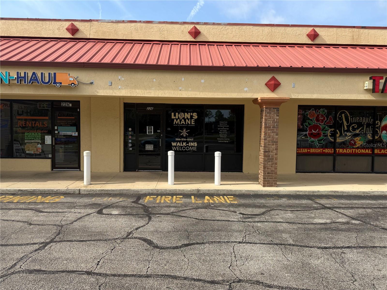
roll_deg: -0.9
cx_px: 194
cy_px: 145
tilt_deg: -2.1
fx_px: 268
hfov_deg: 71.6
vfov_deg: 56.8
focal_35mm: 24
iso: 80
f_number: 1.78
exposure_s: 1/3279
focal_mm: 6.76
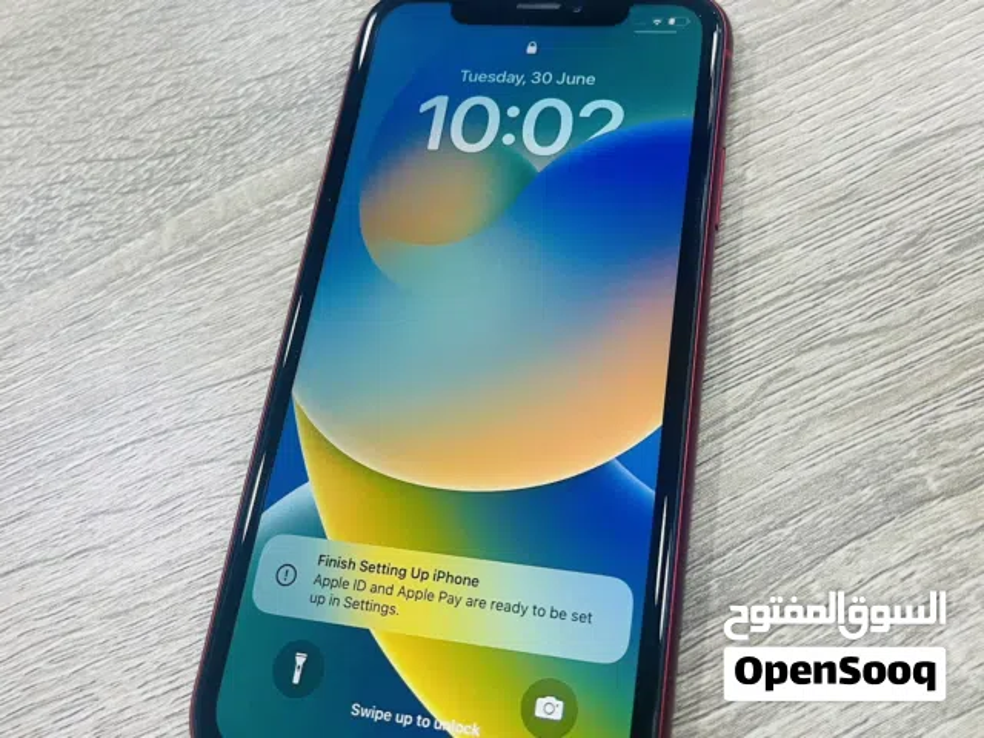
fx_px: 711
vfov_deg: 54.9
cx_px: 492
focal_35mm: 25
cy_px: 369
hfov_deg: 69.4
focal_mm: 5.1
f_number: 1.6
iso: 125
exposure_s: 1/94
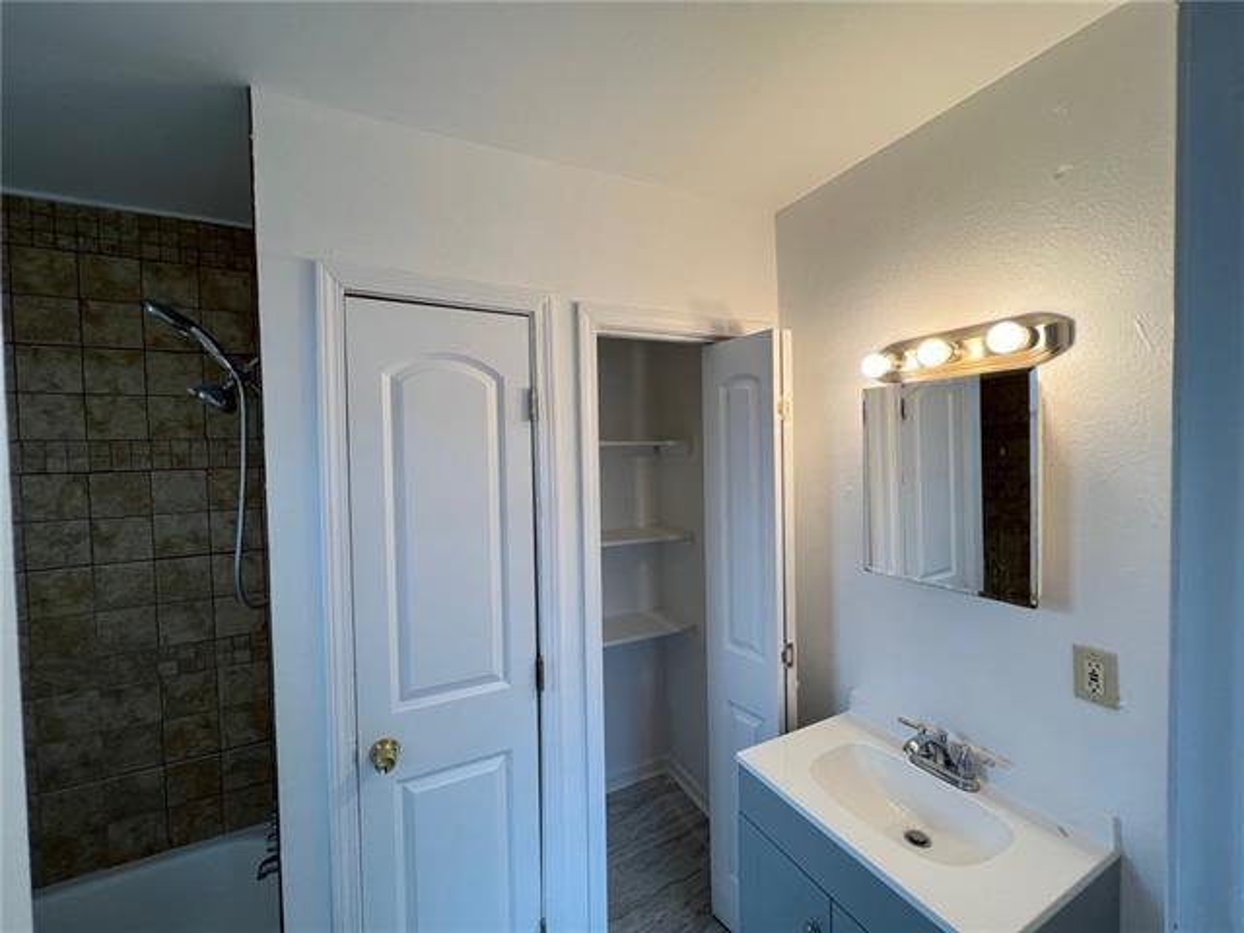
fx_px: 467
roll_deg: +1.1
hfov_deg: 106.2
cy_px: 466
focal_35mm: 13
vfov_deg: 89.9
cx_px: 622
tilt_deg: -1.6
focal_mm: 1.57
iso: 50
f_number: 1.8
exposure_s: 1/122
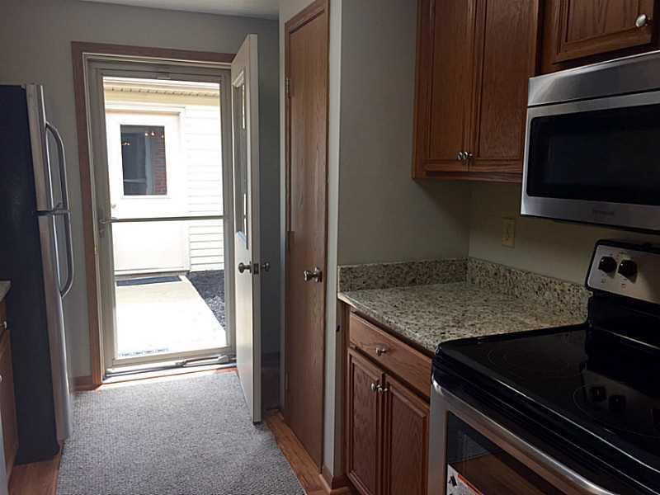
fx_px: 553
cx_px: 330
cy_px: 248
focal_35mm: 29
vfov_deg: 48.2
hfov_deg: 61.7
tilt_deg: -9.7
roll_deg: -1.1
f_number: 2.2
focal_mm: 4.15
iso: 32
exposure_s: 1/120
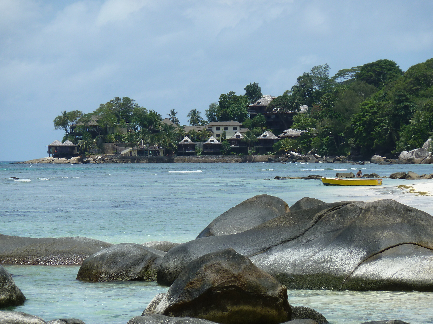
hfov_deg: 8.8
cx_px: 216
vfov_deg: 6.6
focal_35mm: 225
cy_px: 162
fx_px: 2814
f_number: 5.6
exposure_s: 1/400
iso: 80
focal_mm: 37
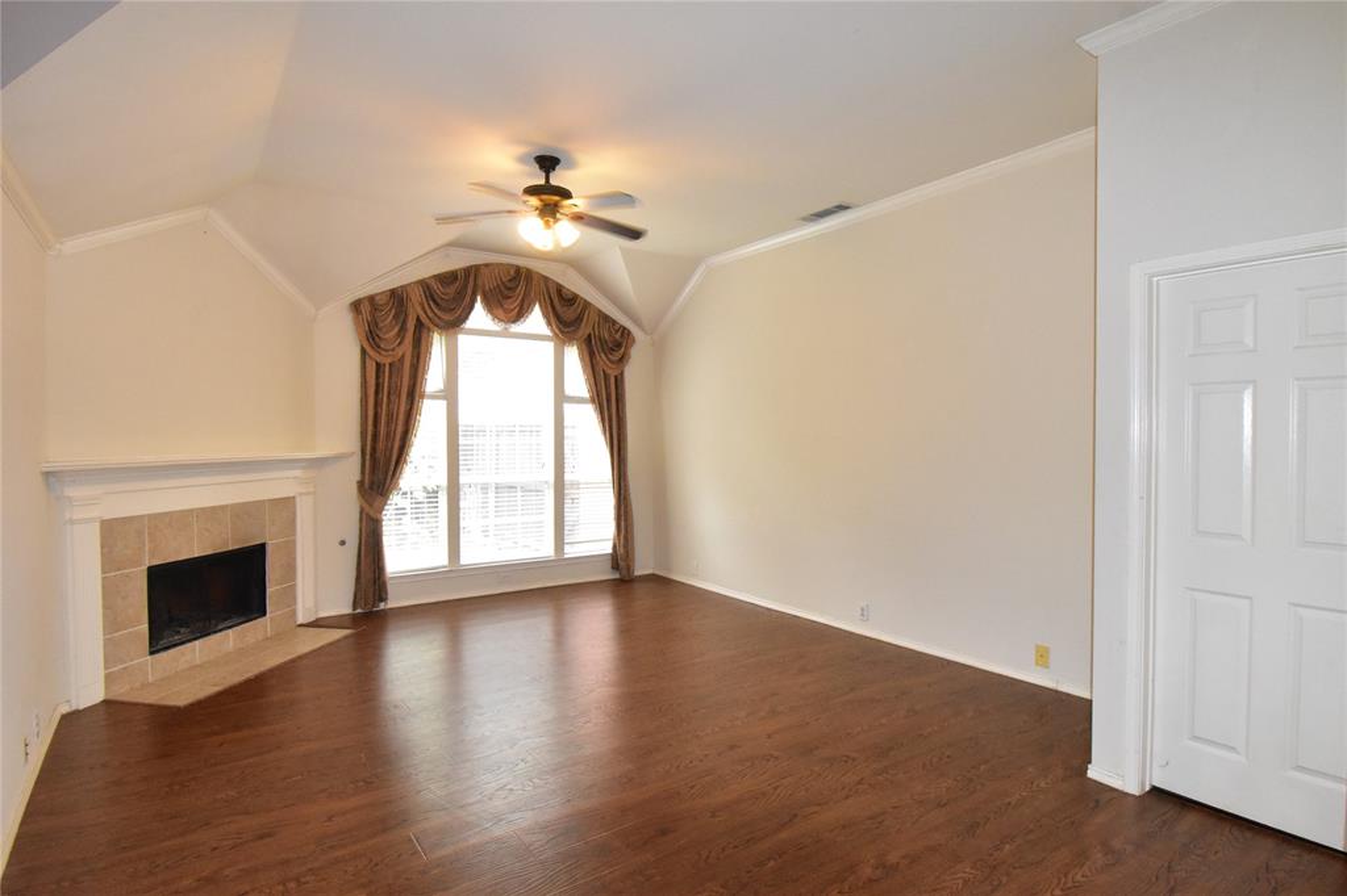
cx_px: 674
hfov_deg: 85.4
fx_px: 729
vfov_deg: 63.2
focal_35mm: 20
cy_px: 448
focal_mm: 13
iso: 4000
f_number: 8
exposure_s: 1/60
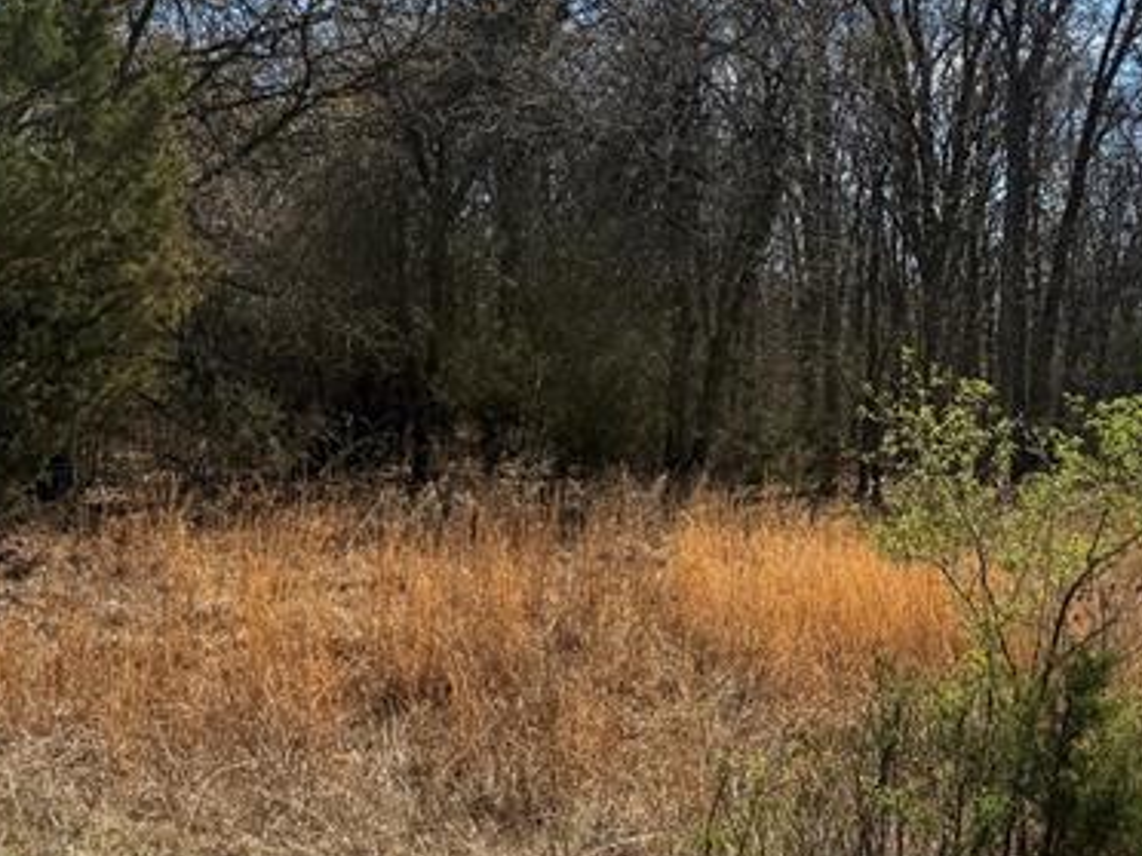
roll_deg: -0.1
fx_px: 2177
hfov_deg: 29.0
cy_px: 258
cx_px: 841
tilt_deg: +6.4
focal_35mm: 66
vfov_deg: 22.1
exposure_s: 1/4975
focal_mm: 6.76
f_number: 1.78
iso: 80
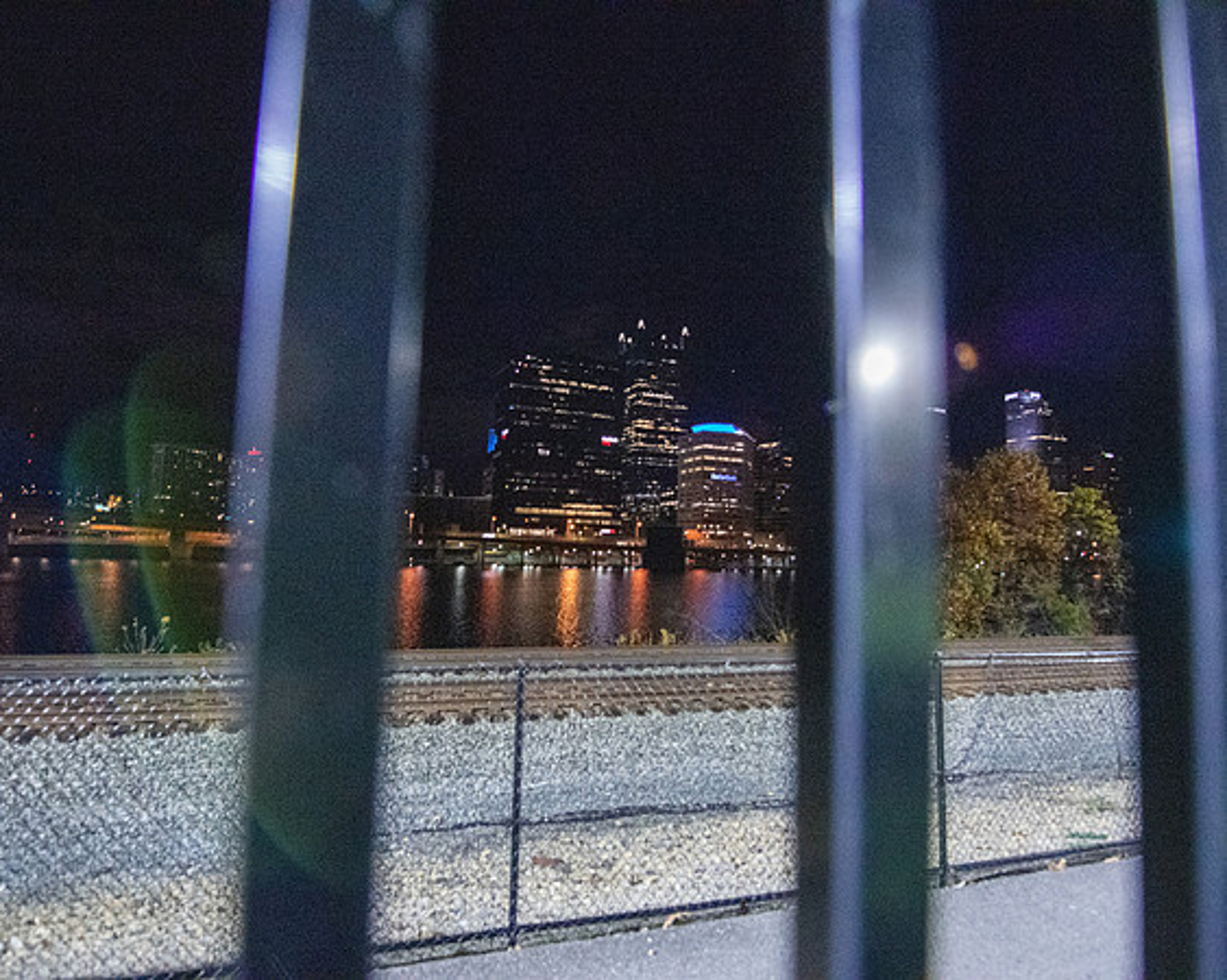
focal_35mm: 18
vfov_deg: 73.7
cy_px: 490
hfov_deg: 86.3
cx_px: 614
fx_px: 654
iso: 16000
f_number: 2.8
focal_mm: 14
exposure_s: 1/400
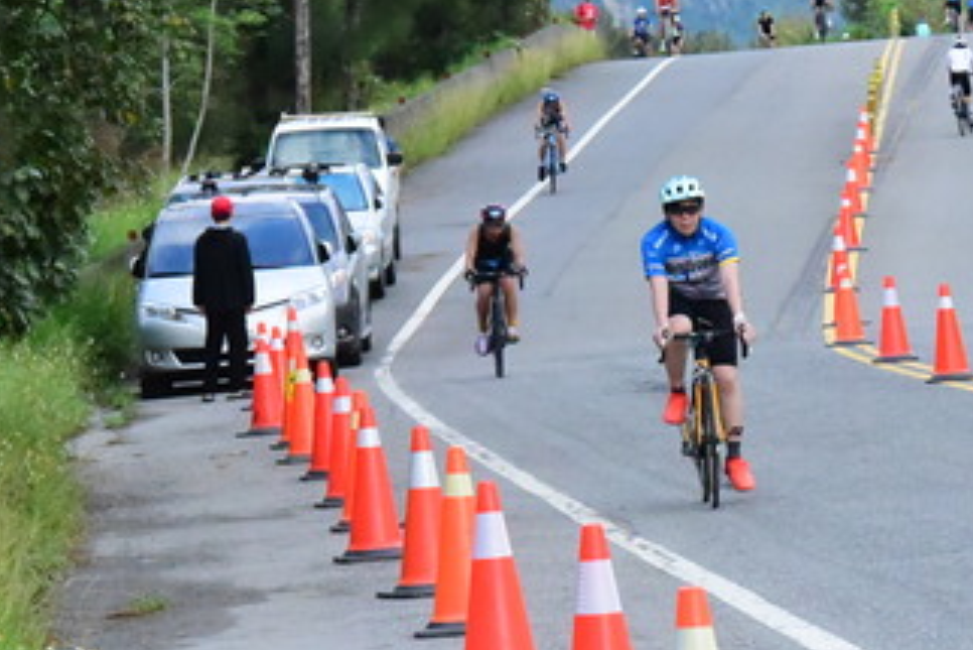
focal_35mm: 327
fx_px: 8842
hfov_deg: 6.3
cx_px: 701
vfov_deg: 4.2
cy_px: 237
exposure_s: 1/2500
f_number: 13
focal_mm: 135
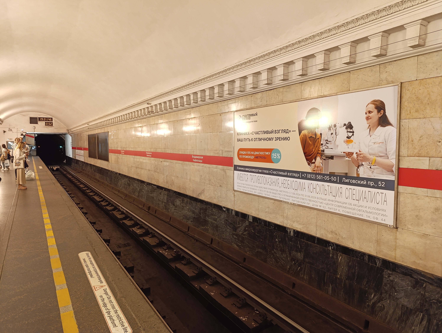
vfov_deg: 59.0
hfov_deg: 73.8
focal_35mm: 23
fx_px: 294
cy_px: 166
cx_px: 221
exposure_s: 1/50
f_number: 1.6
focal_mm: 6.14
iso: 1000
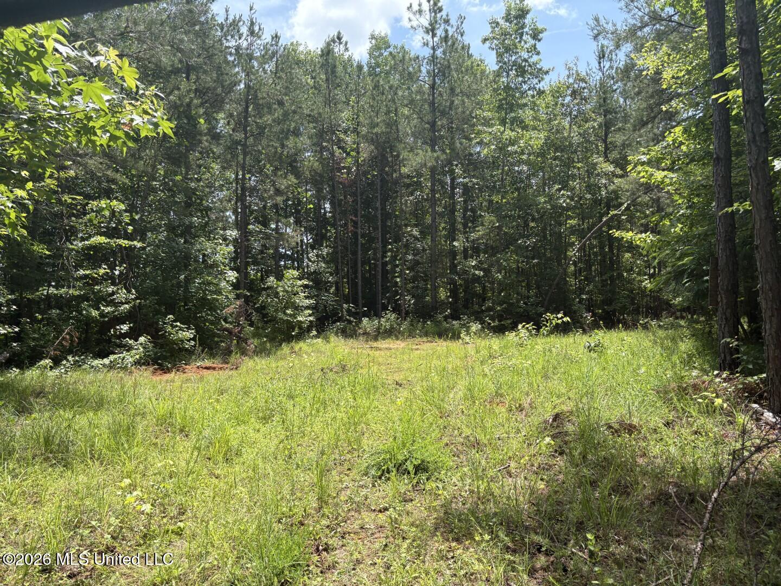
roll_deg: +2.2
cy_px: 293
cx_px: 390
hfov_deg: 67.3
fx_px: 587
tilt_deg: +2.0
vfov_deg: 53.1
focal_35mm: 26
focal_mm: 5.96
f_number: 1.6
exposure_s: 1/1364
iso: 50
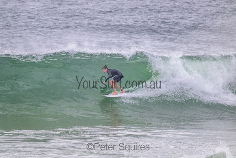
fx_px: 5245
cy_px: 79
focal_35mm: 800
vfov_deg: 1.7
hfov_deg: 2.6
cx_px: 118
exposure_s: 1/2000
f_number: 11
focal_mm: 800
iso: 3200
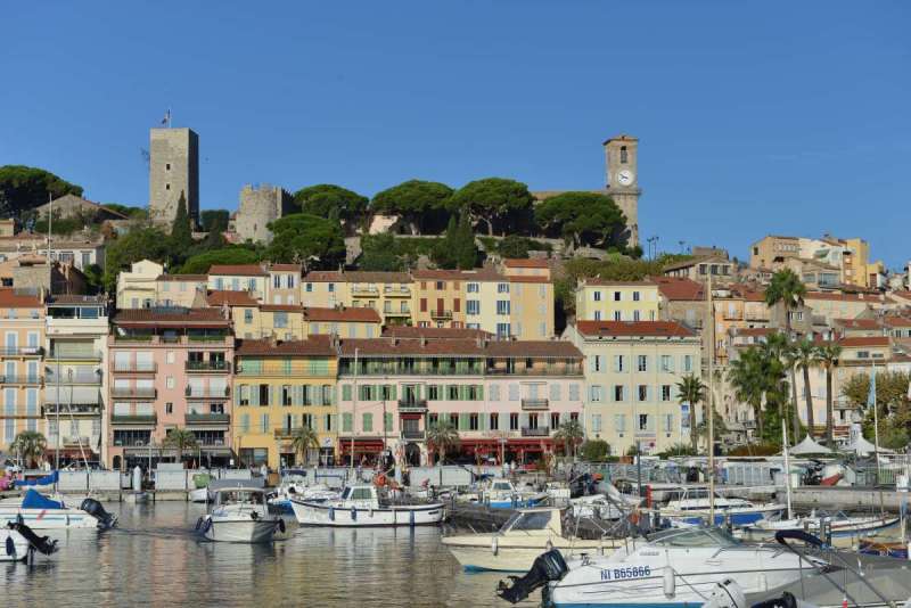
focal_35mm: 70
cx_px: 456
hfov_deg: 28.8
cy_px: 304
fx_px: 1772
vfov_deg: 19.5
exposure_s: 1/320
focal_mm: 70
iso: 125
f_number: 9
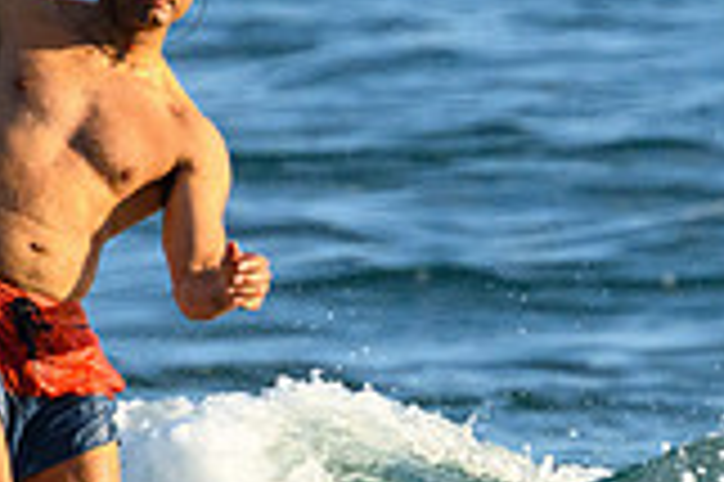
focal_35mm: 2476
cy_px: 543
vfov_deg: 0.6
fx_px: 49744
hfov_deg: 0.8
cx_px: 53
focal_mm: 600
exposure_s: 1/2000
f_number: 11
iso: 2200
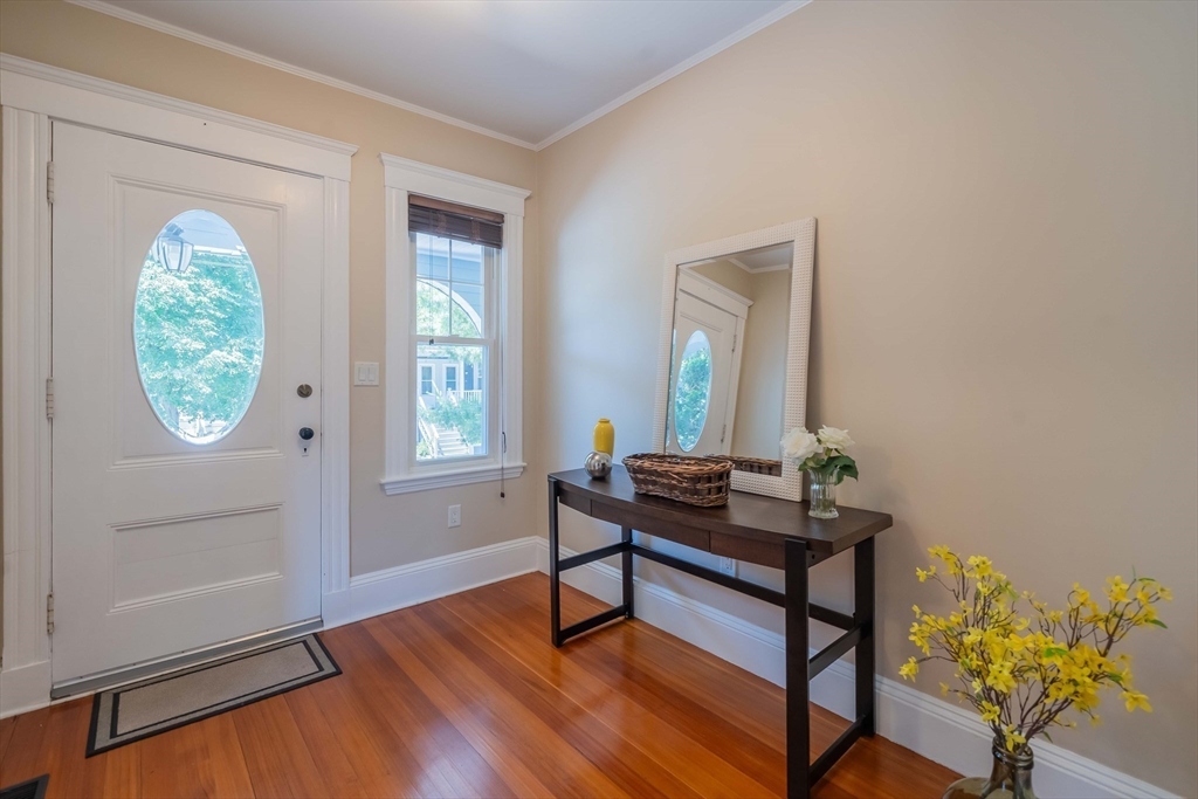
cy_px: 400
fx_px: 499
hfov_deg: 100.4
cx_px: 599
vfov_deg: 77.3
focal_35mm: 15
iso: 800
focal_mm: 15
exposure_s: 1/125
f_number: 7.1
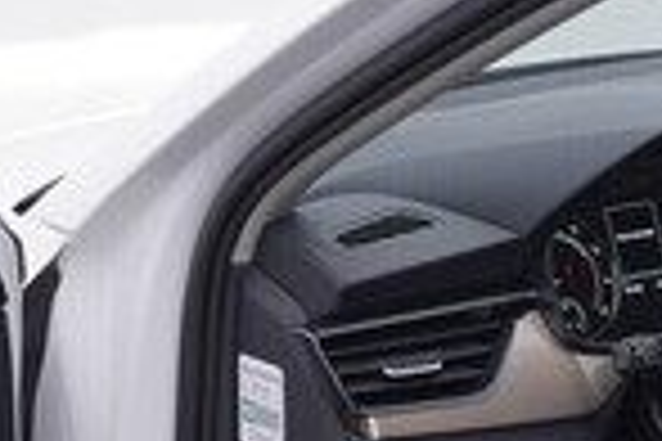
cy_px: 412
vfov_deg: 10.1
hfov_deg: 15.1
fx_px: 2482
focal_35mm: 135
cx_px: 495
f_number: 4
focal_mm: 24
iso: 125
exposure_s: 1/60
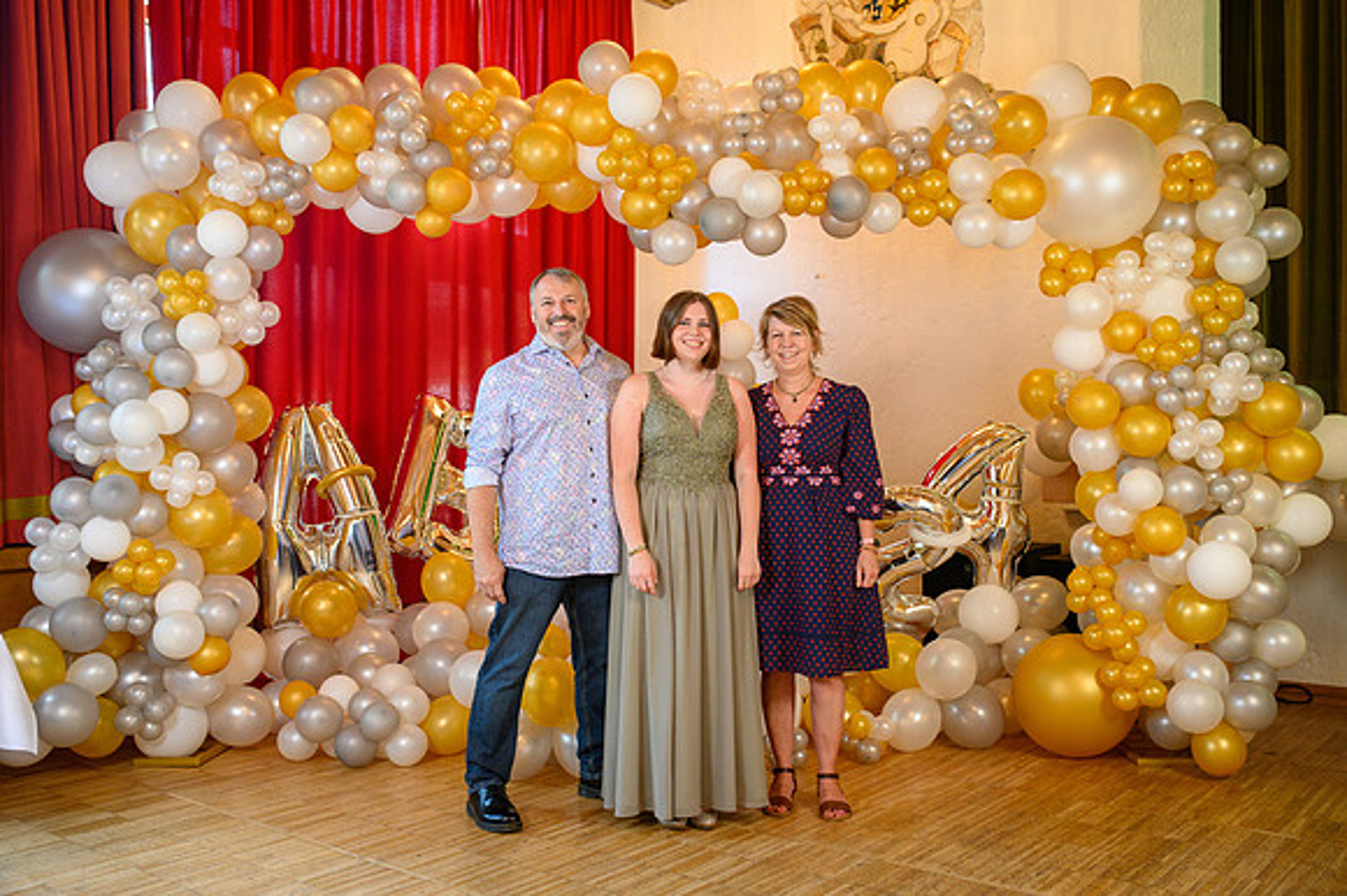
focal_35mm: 35
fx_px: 1309
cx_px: 674
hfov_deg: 54.5
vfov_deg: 37.8
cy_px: 448
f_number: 3.5
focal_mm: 35
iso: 1250
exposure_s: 1/100
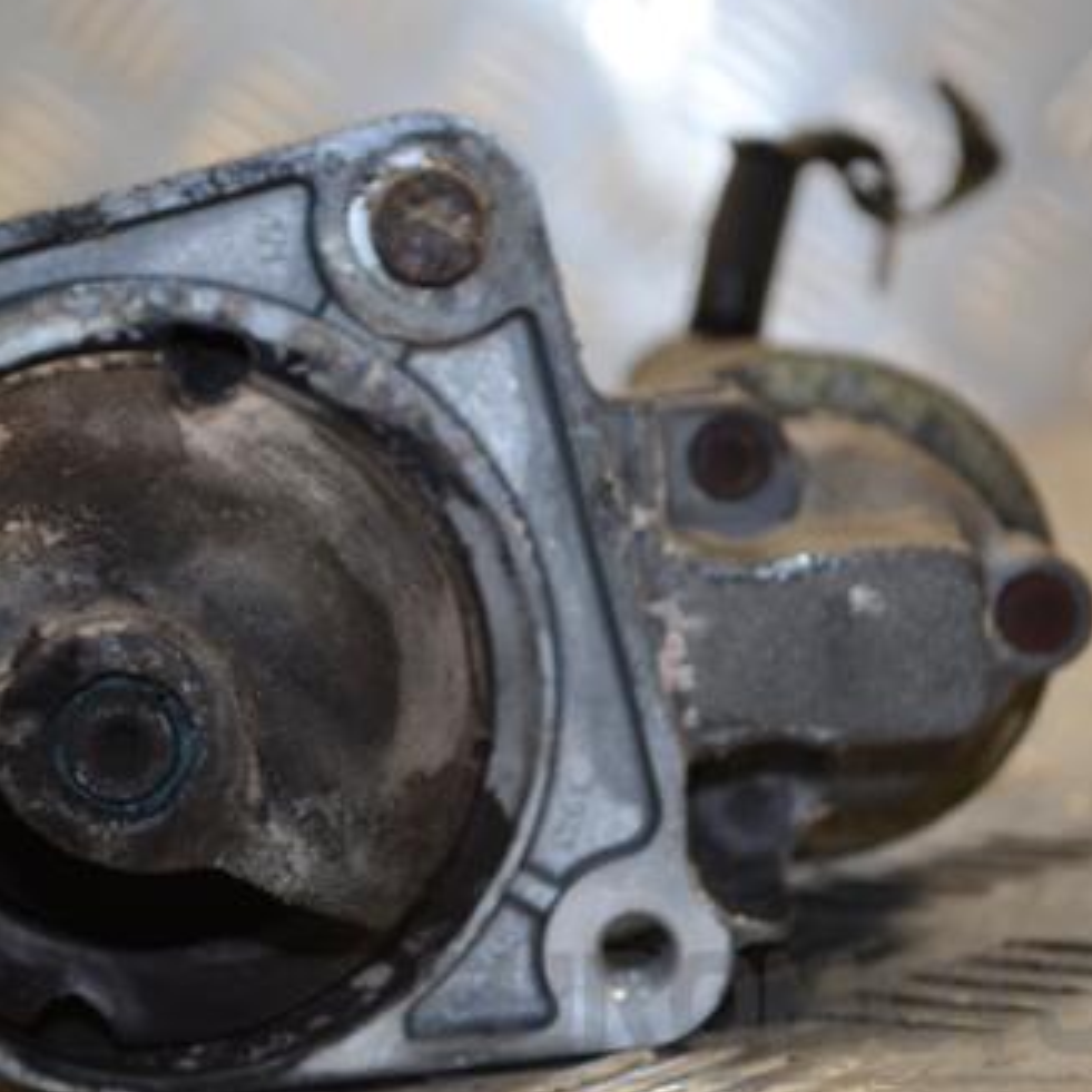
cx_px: 354
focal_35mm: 117
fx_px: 4176
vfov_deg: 14.9
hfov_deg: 14.9
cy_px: 558
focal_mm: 50
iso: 400
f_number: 5.6
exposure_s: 1/60
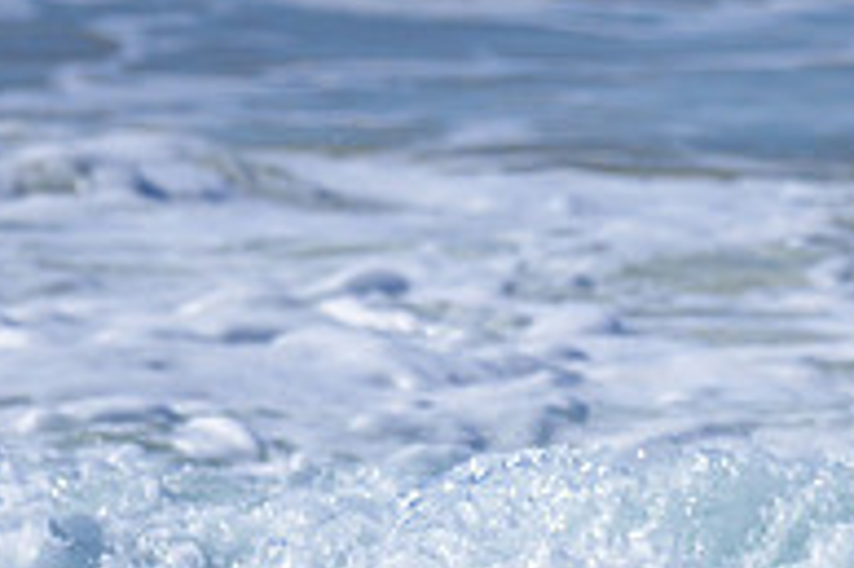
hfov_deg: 0.6
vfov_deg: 0.4
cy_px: 528
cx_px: 1170
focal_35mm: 3287
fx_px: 77907
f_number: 6.3
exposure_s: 1/2000
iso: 200
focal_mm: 800
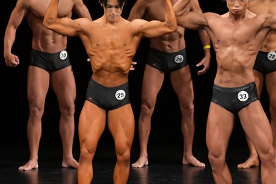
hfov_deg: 4.7
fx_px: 3349
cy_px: 108
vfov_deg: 3.1
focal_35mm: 437
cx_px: 178
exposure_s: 1/400
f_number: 5.6
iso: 3200
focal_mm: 170
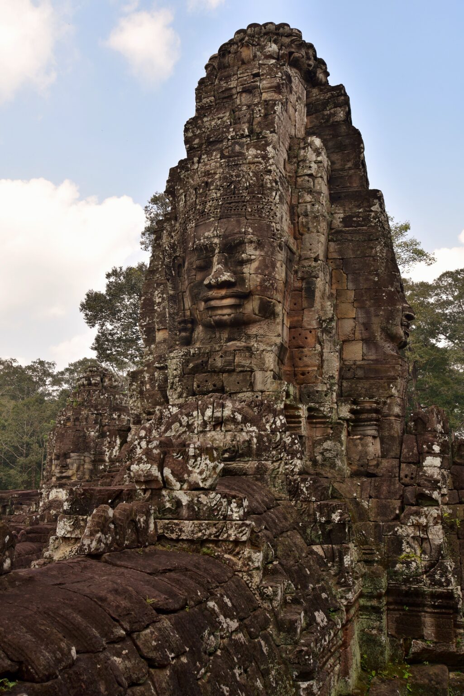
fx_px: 560
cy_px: 348
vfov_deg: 63.6
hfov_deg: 45.0
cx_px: 232
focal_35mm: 29
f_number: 10
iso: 400
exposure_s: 1/250
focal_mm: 29
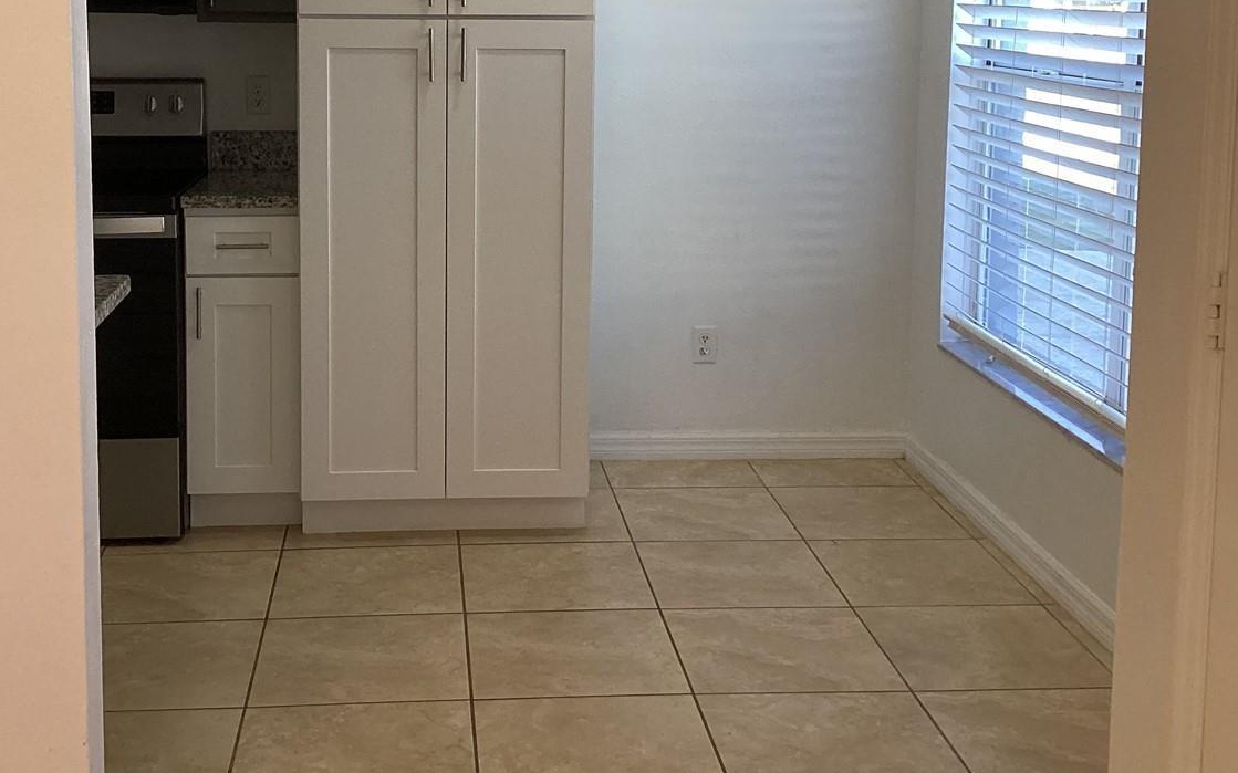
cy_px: 175
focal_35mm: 47
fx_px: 1586
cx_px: 522
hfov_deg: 42.5
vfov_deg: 27.0
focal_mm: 3.3
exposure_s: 1/120
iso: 64
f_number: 2.4
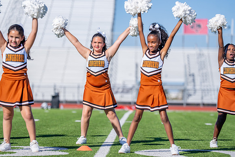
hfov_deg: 12.7
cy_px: 78
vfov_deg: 8.5
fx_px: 1056
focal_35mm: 162
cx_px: 113
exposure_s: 1/2500
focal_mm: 152
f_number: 2.8
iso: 100
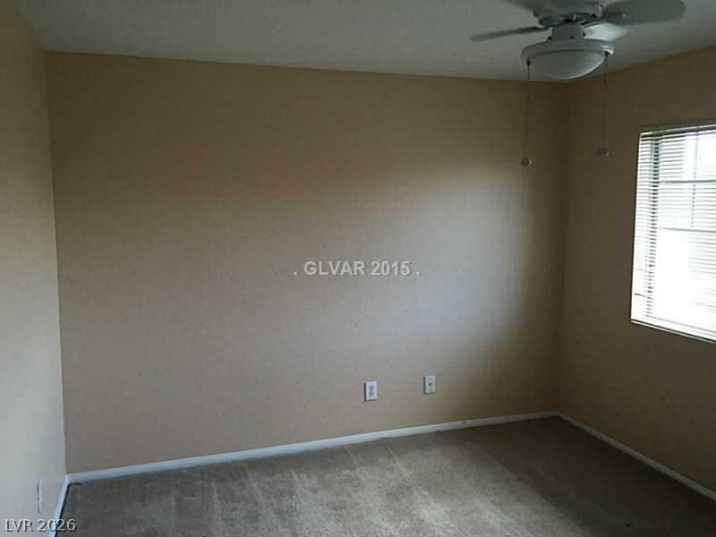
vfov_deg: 48.2
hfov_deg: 61.7
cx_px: 358
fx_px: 600
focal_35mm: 29
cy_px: 268
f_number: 2.2
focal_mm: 4.15
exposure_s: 1/30
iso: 50
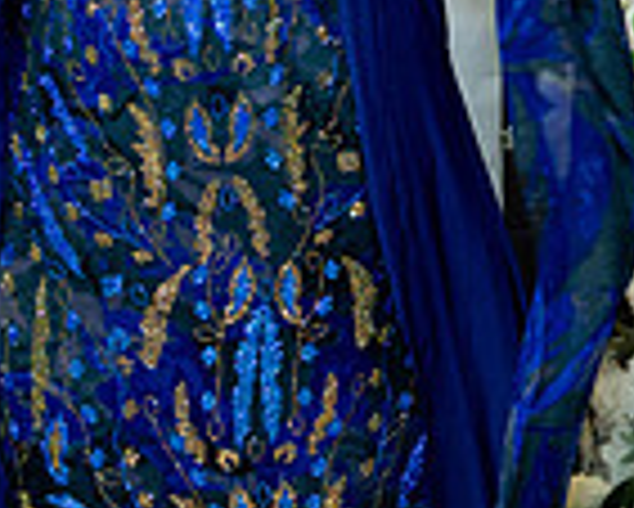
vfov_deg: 11.2
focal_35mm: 131
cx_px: 953
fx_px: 2460
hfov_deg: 13.8
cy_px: -339
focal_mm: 34
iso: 800
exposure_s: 1/250
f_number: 2.8
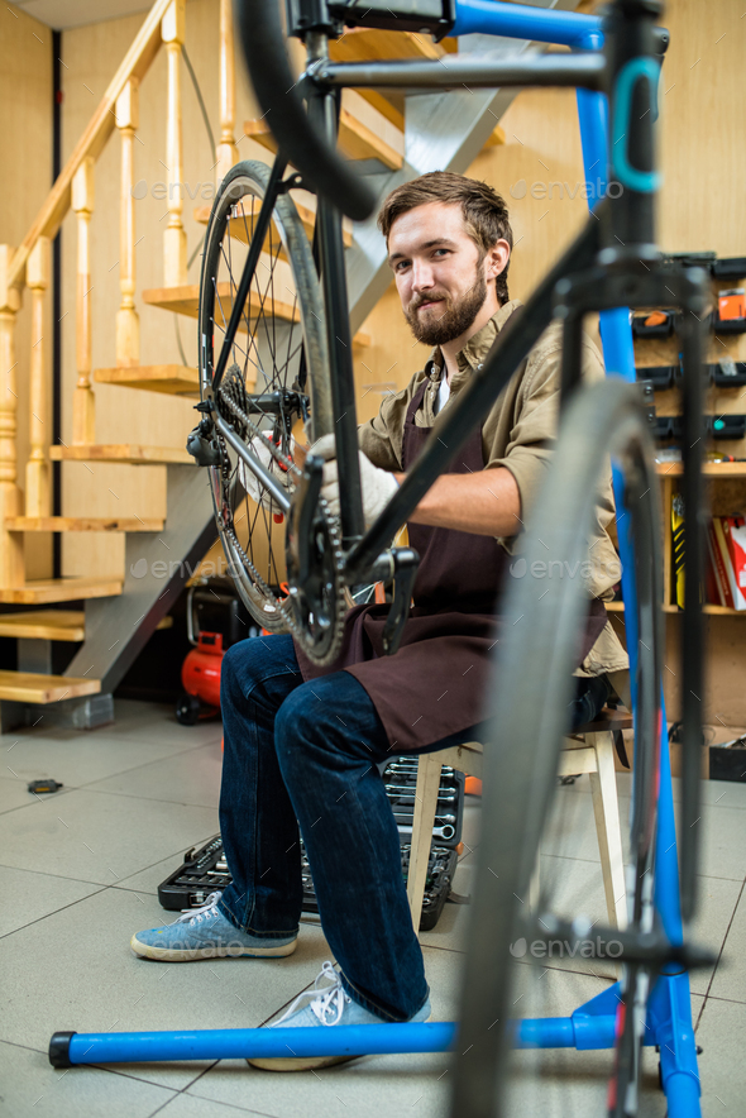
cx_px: 373
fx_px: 1087
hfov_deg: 37.9
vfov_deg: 54.4
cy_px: 559
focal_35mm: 35
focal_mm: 35
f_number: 2.5
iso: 400
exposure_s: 1/100
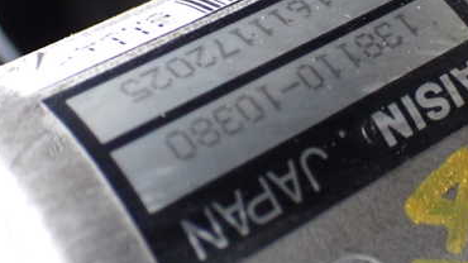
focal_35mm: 83
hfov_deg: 25.6
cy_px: 28
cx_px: 273
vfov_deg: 14.4
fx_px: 1030
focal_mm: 8.4
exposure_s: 1/80
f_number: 3.1
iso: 800
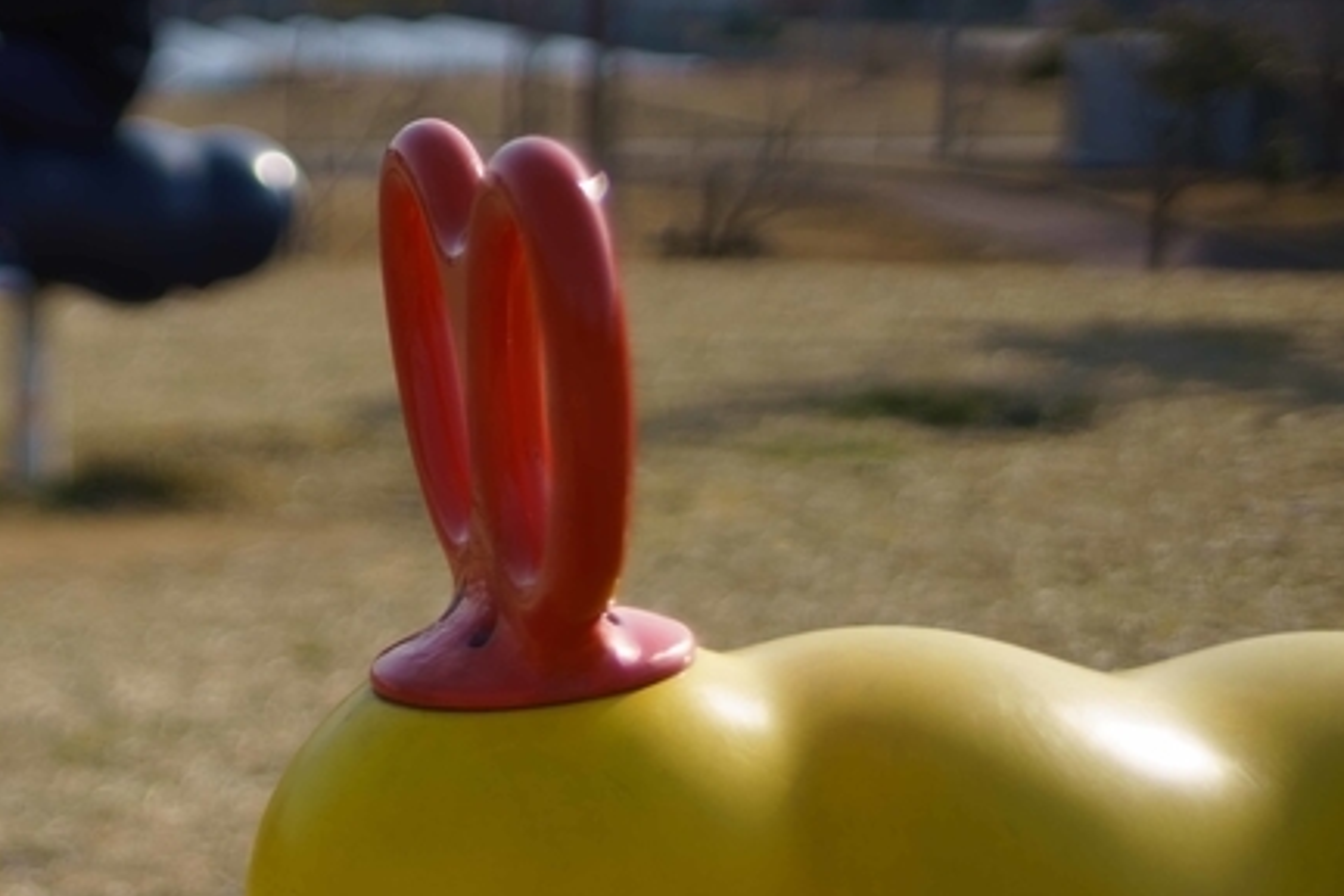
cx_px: -115
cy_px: 689
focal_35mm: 83
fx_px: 3098
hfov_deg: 23.1
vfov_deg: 16.4
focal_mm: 35
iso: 50
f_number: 1.4
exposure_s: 1/3200
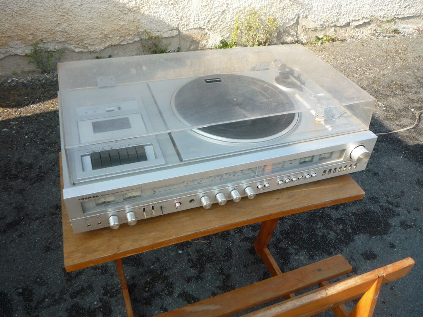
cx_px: 212
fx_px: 367
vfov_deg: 46.8
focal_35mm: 30
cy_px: 158
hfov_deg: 60.0
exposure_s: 1/200
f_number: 4
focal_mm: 5.2
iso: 100
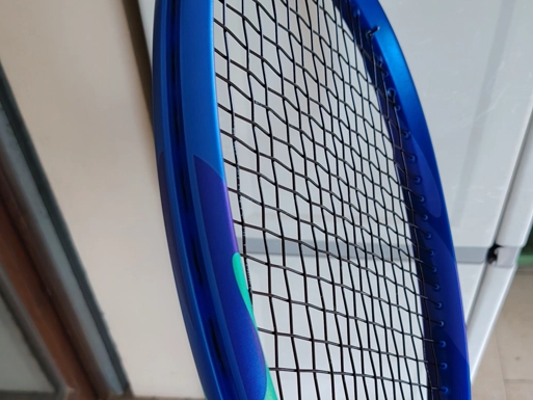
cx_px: 272
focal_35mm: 45
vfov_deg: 31.9
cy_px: 265
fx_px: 693
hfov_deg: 42.1
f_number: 1.75
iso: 263
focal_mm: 5.25
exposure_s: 1/60
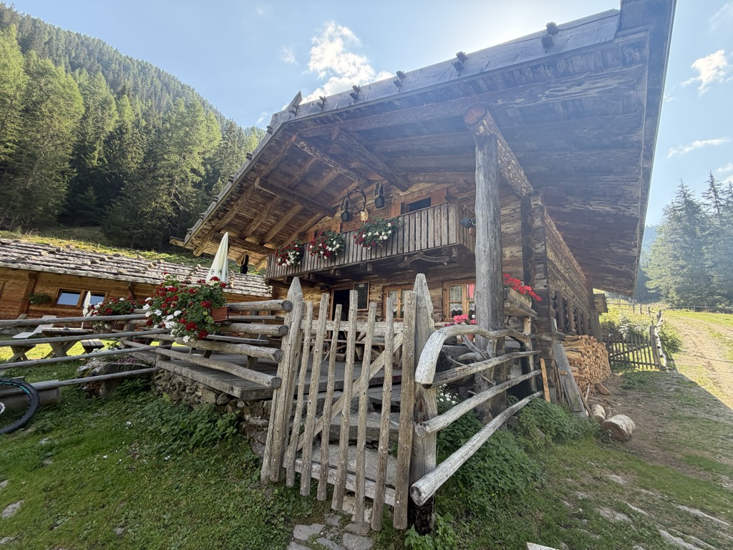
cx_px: 366
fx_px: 296
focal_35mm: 14
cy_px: 275
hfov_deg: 102.1
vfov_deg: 85.7
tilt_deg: +12.1
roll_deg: -3.8
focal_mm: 2.22
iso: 50
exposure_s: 1/200
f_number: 2.2
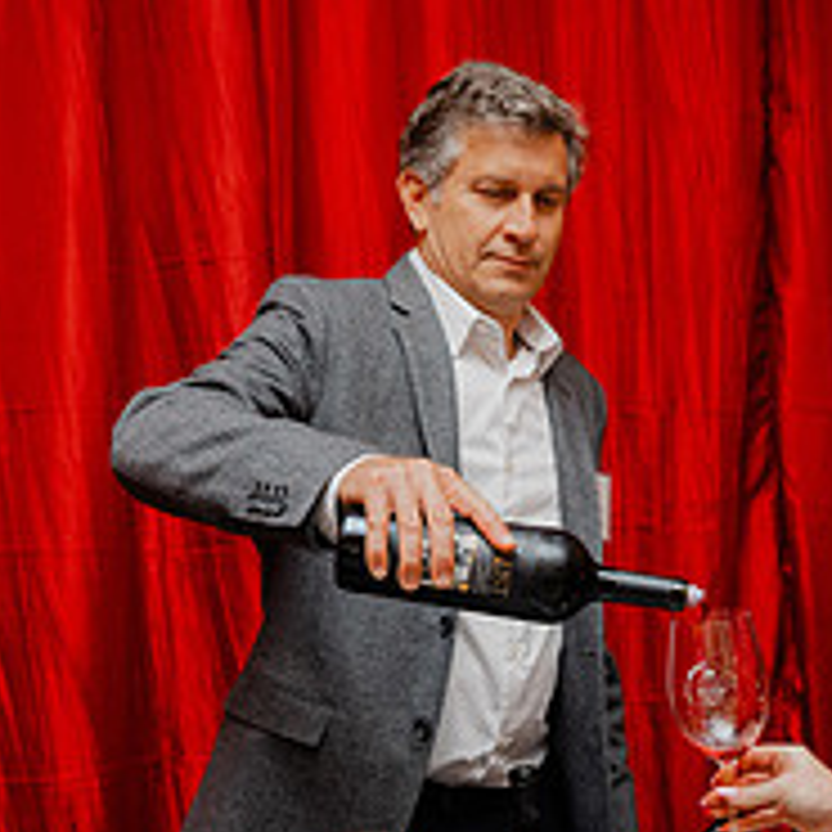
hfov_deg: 26.4
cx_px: 657
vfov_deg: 26.5
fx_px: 1740
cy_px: 650
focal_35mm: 64
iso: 1250
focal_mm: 24
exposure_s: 1/125
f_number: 2.8
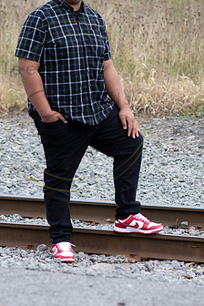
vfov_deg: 12.1
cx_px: 76
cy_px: 105
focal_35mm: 170
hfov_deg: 8.1
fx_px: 1445
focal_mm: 85
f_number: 2.8
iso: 100
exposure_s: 1/320
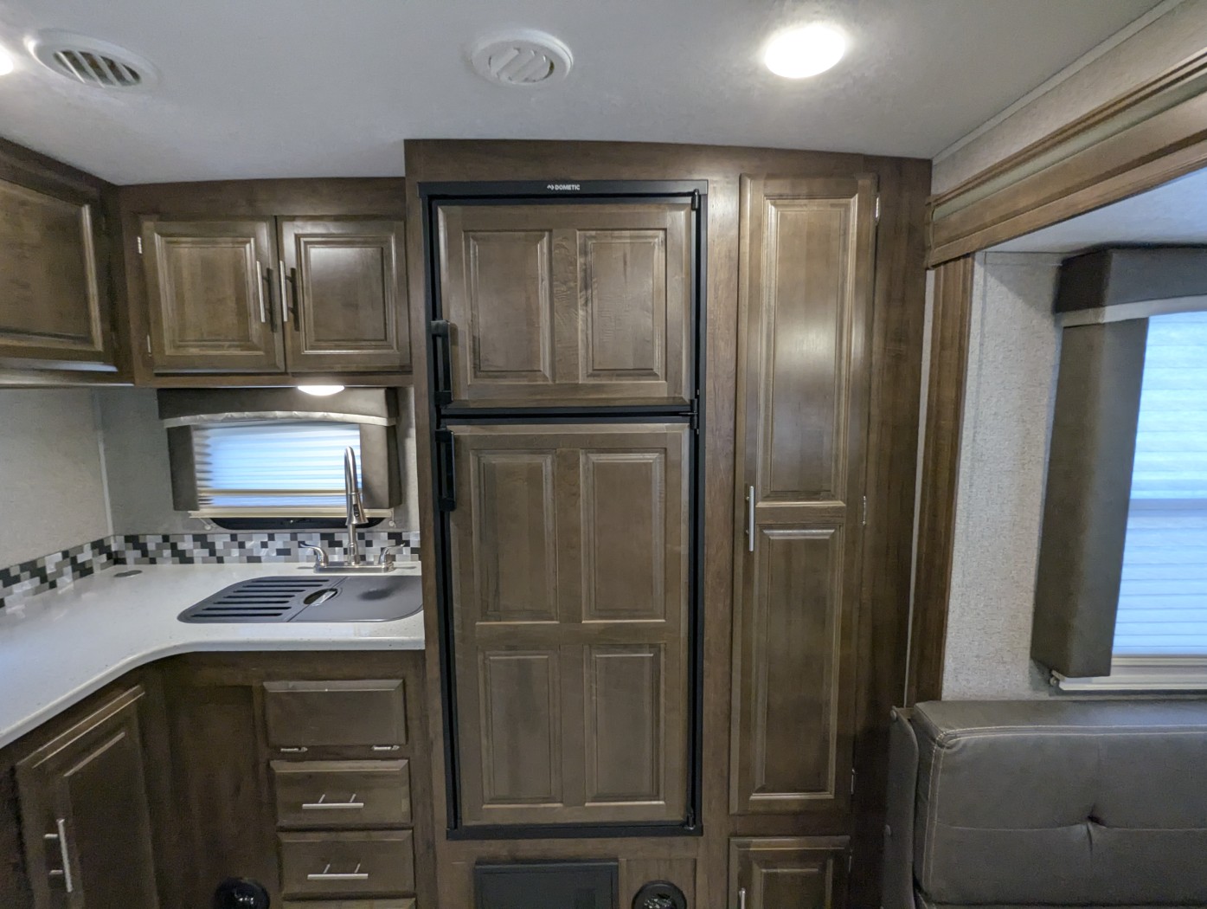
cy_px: 454
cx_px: 604
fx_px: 559
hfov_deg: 94.4
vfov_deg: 78.2
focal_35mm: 16
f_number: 2.2
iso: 194
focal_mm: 2.35
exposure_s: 1/54.1
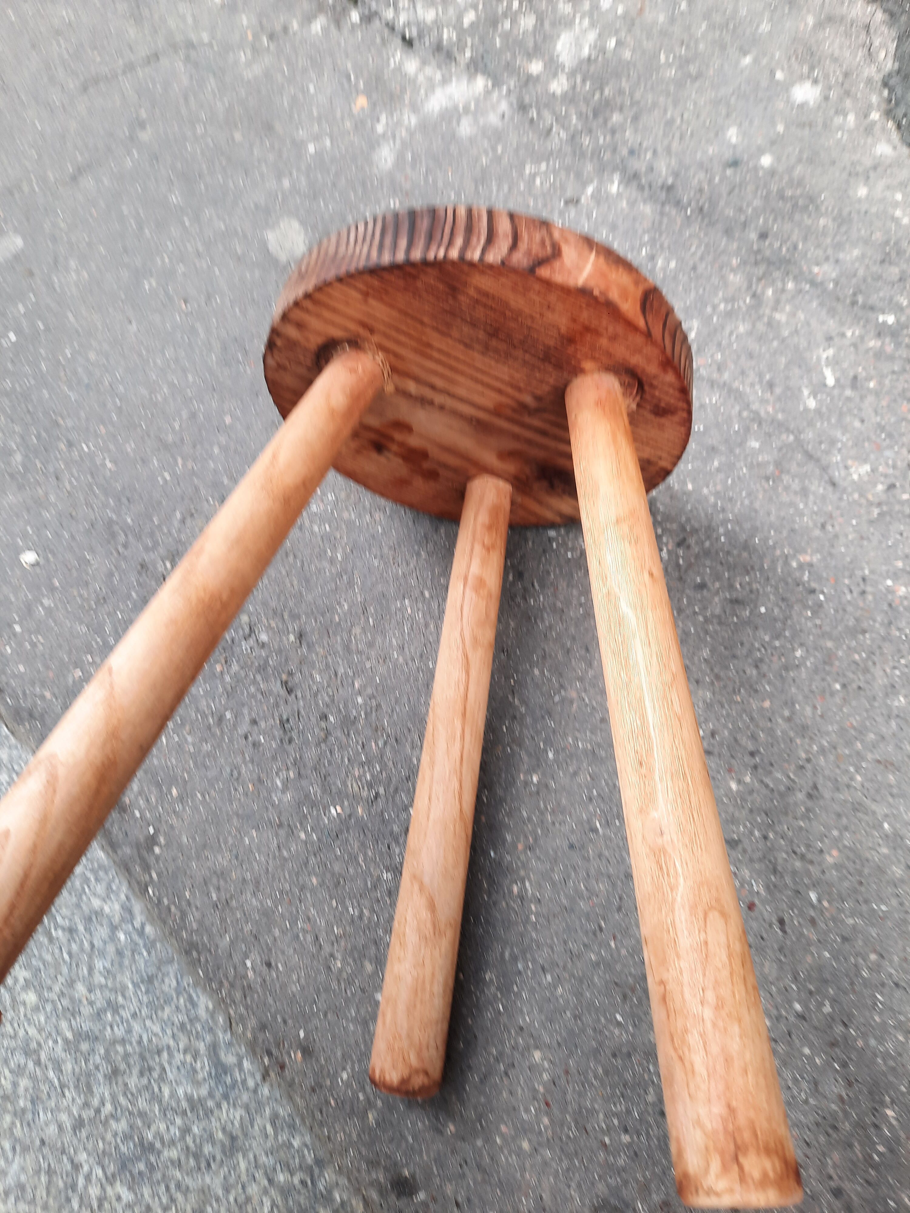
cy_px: 606
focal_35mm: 25
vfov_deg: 69.4
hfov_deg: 54.9
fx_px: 876
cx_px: 455
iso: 32
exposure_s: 1/50
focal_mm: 4.6
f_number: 2
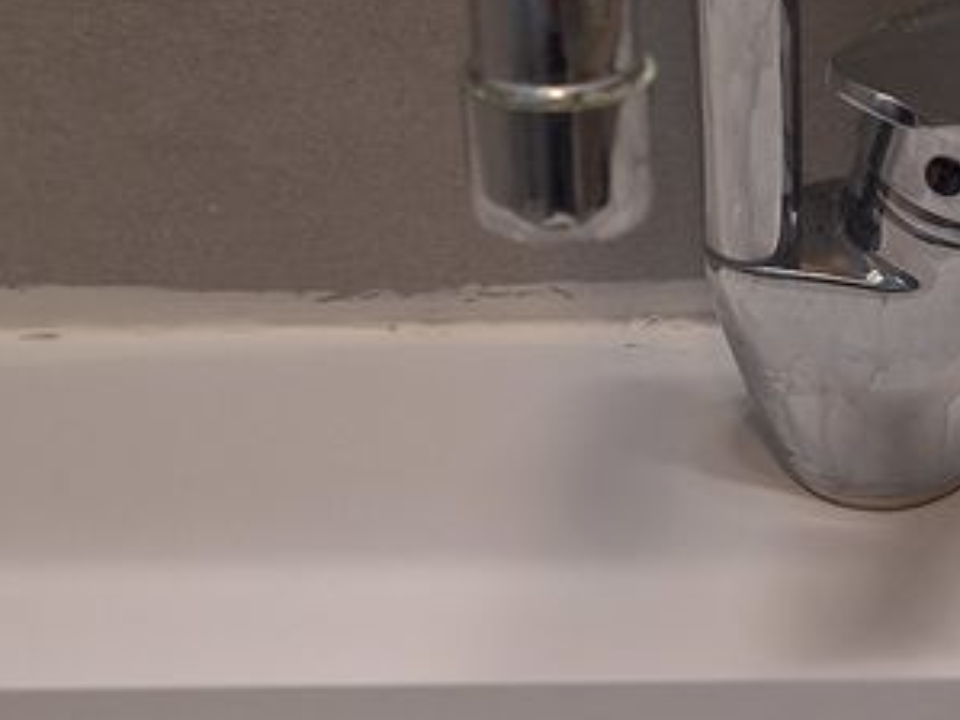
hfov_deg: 25.2
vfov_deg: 18.7
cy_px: 672
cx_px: 674
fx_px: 2135
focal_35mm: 77
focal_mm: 5.54
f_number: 1.8
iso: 100
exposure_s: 1/40
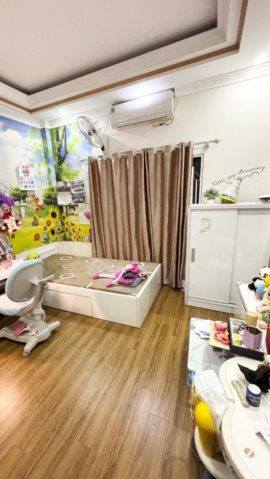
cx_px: 116
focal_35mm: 16
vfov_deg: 99.3
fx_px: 204
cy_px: 247
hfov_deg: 66.7
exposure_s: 1/50
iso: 800
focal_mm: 2.22
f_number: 2.2
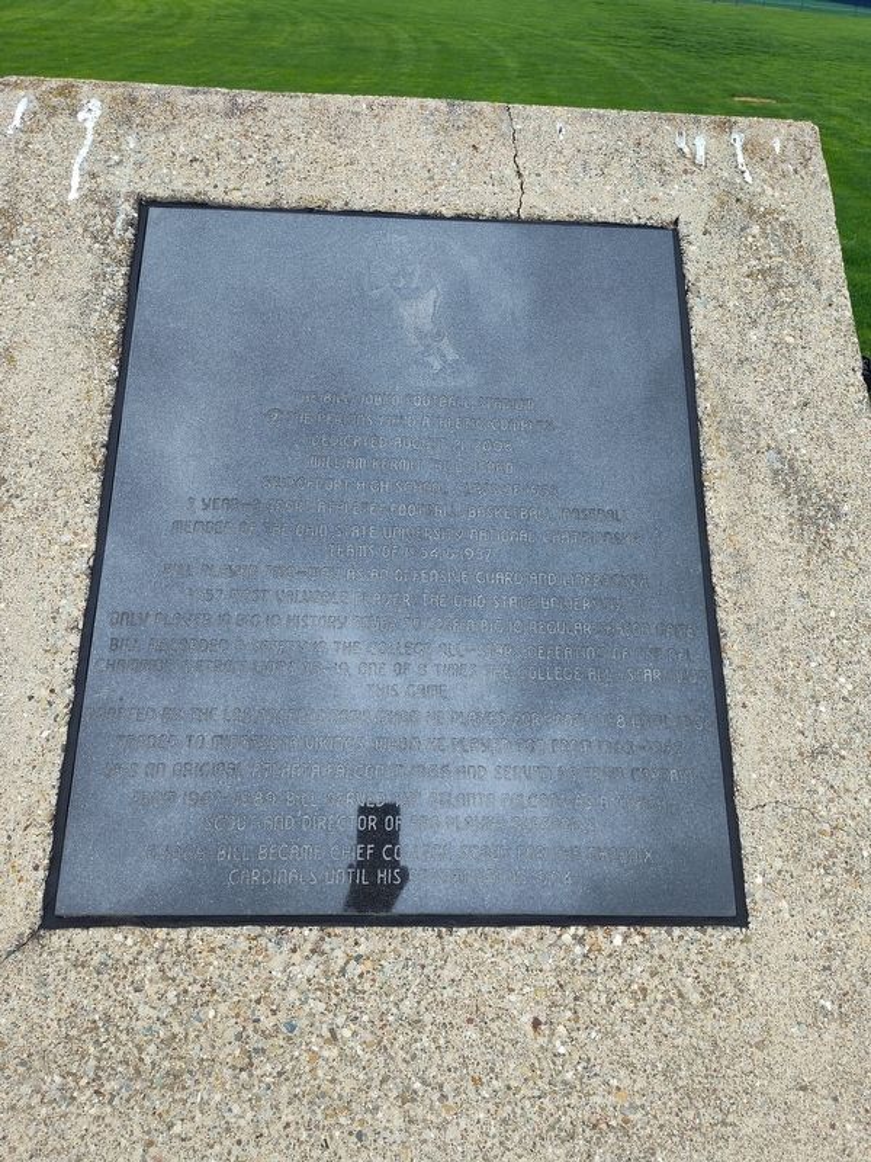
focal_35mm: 23
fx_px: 772
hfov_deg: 58.9
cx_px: 436
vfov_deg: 73.9
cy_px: 581
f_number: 1.8
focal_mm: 5.56
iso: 100
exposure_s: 1/234
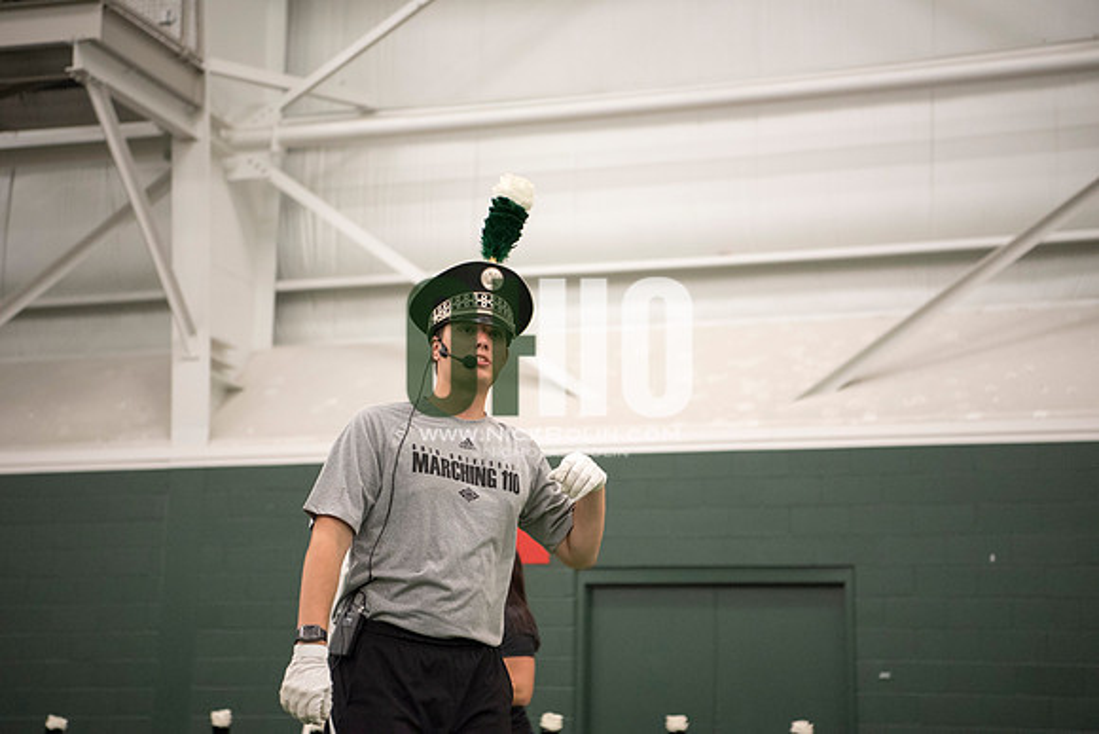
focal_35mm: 70
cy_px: 367
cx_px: 550
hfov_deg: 28.8
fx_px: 2137
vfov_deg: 19.5
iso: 3200
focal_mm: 70
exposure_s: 1/200
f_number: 3.2
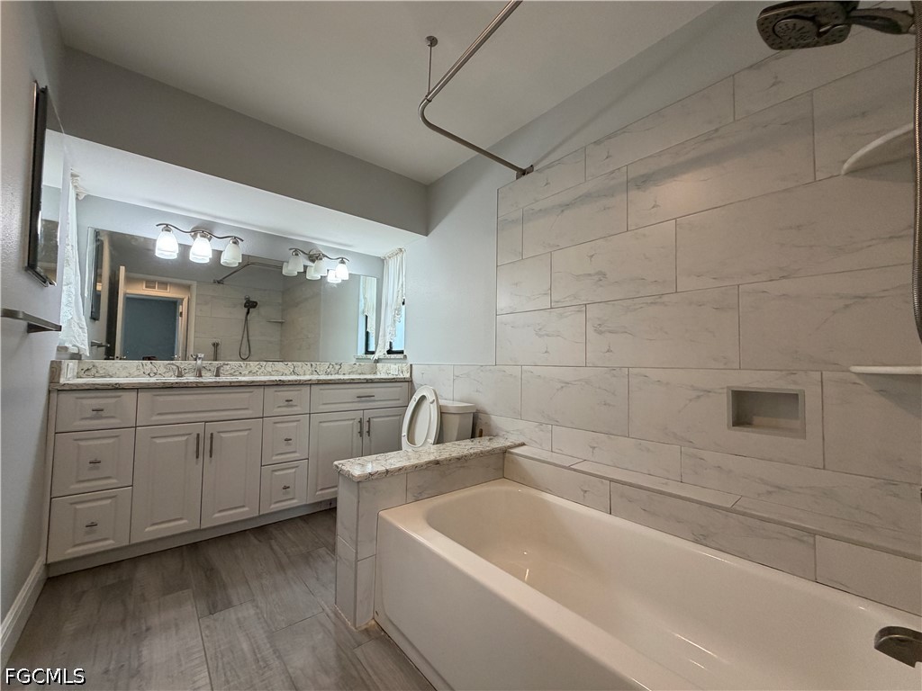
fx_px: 373
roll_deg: -0.9
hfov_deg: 102.1
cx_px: 461
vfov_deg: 85.7
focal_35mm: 14
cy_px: 346
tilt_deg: +1.2
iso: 200
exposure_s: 1/120
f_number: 2.2
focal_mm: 2.22
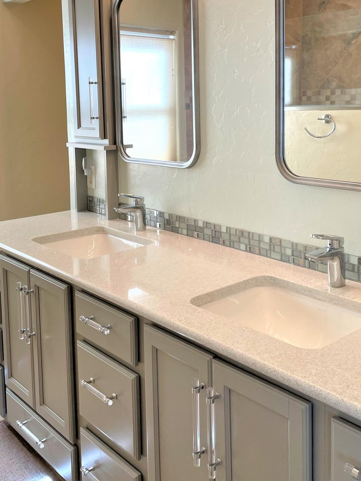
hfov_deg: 36.7
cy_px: 166
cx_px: 215
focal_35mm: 39
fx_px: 542
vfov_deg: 47.2
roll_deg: +1.3
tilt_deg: -5.0
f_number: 1.6
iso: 80
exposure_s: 1/120
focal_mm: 4.2
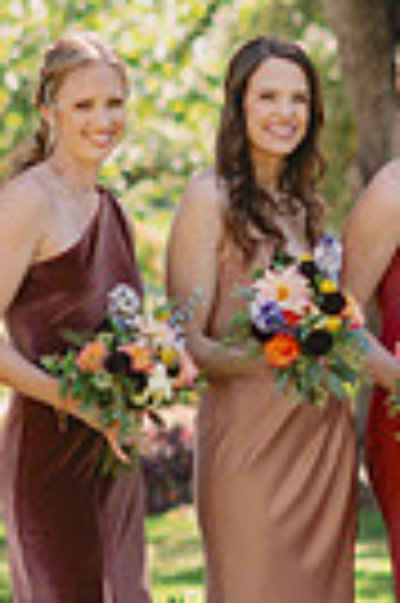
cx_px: 1092
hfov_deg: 3.6
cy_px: 266
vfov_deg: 5.5
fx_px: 6282
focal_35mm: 376
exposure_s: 1/1000
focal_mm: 85
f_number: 2.2
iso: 64
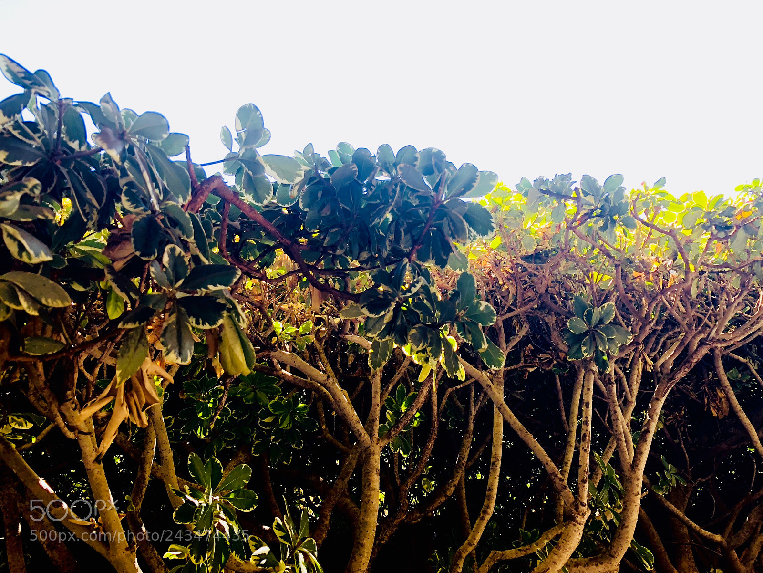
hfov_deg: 63.4
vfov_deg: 49.8
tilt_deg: +2.0
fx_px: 617
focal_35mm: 28
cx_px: 382
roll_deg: -2.4
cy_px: 286
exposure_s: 1/120
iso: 25
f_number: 1.8
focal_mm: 3.99
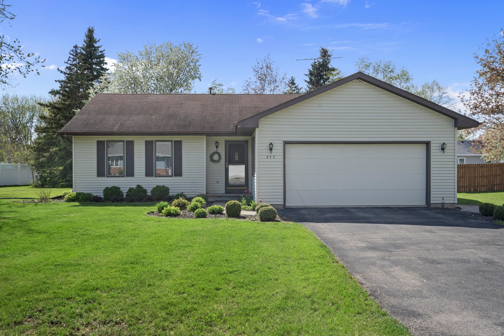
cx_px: 252
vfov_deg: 37.9
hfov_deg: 54.4
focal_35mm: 35
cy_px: 168
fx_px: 490
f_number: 11
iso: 640
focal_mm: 35
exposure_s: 1/50
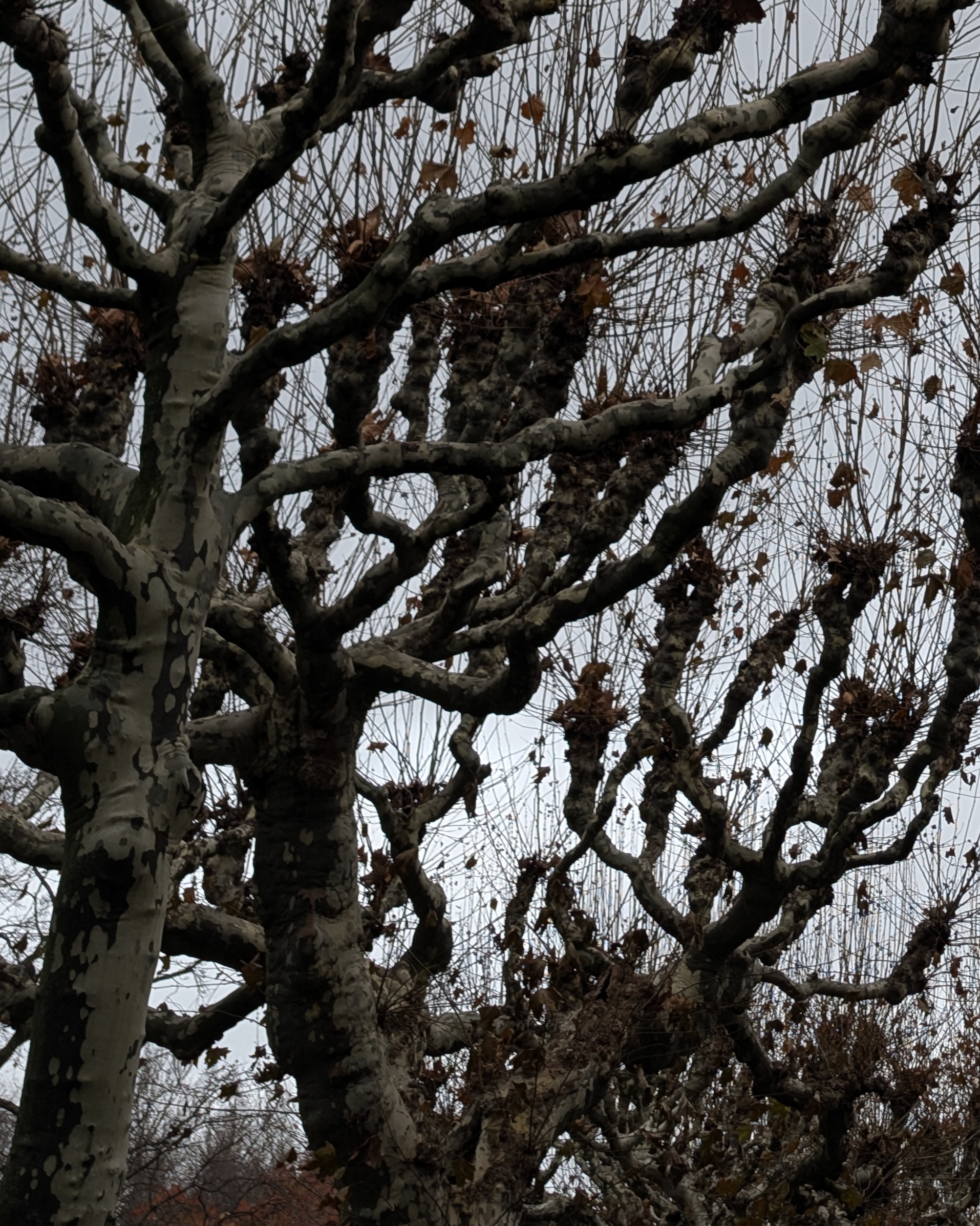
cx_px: 1096
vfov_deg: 20.4
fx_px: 2901
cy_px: -618
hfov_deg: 18.4
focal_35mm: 80
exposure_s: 1/493
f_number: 1.68
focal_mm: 6.9
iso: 38
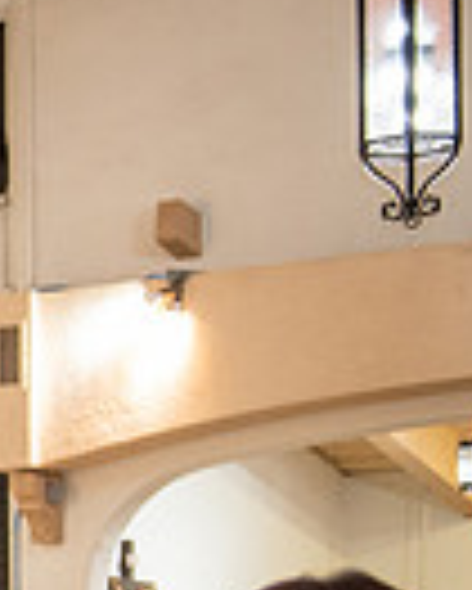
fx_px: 2616
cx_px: -715
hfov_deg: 9.1
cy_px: 619
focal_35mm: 150
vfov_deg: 12.7
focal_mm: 36
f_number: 2.8
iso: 1000
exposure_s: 1/160
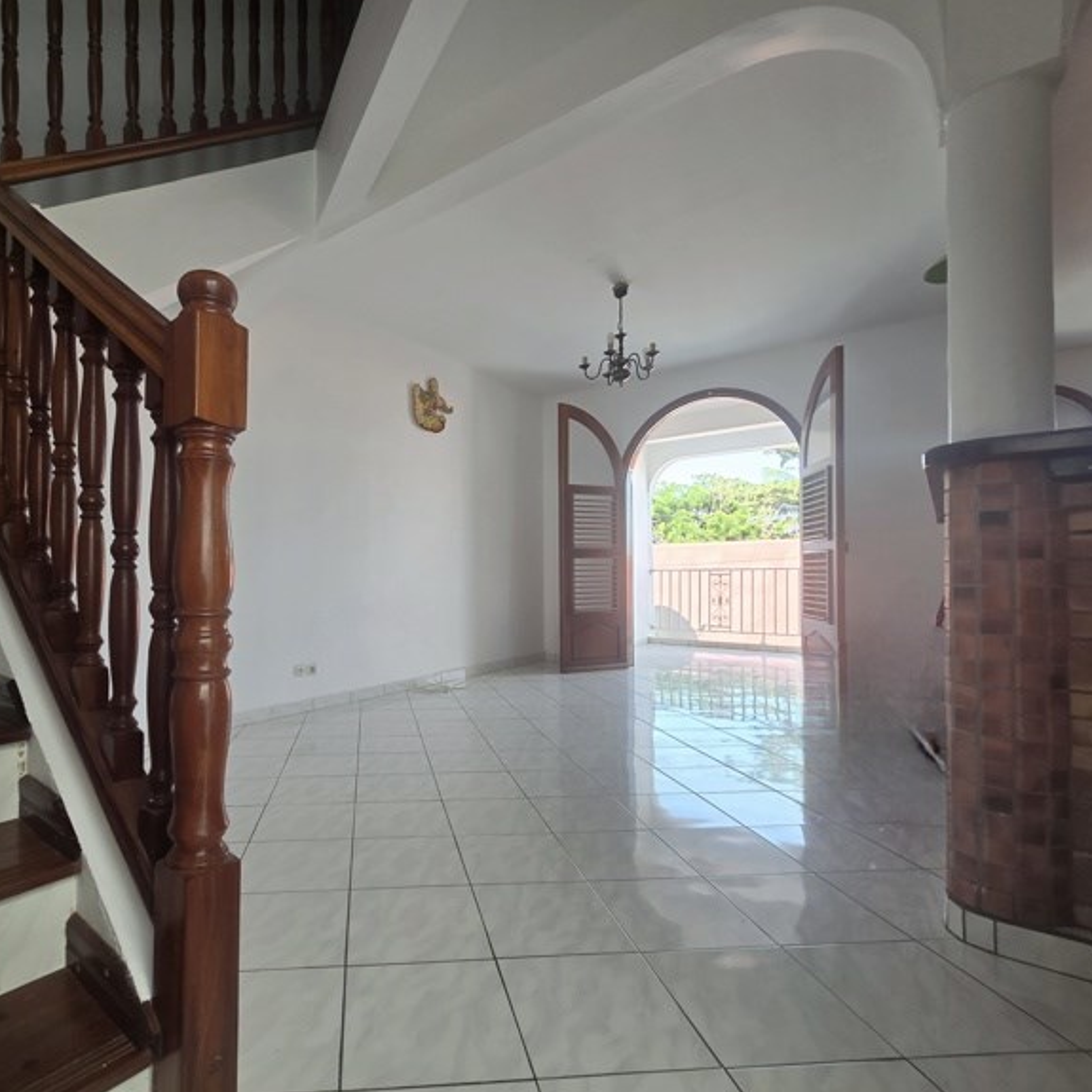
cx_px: 405
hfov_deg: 85.6
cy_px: 568
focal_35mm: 16
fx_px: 571
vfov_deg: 87.4
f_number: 2.2
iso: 50
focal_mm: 2.2
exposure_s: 1/120
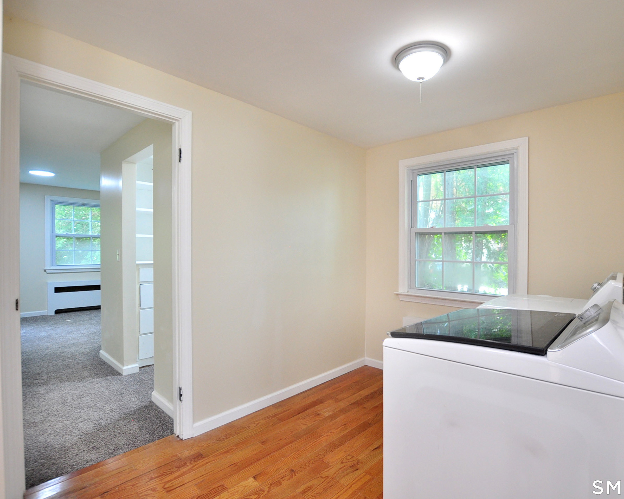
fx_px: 314
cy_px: 250
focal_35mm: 17
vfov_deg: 77.0
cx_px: 328
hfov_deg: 89.6
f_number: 4.5
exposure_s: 1/30
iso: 640
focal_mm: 10
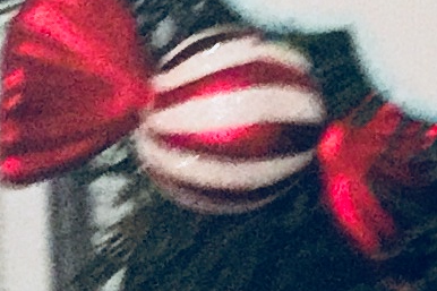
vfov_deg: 5.2
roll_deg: +3.3
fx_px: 3094
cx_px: 1214
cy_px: -358
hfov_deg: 7.3
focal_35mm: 255
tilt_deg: +1.5
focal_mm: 4.15
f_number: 2.2
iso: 640
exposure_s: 1/15
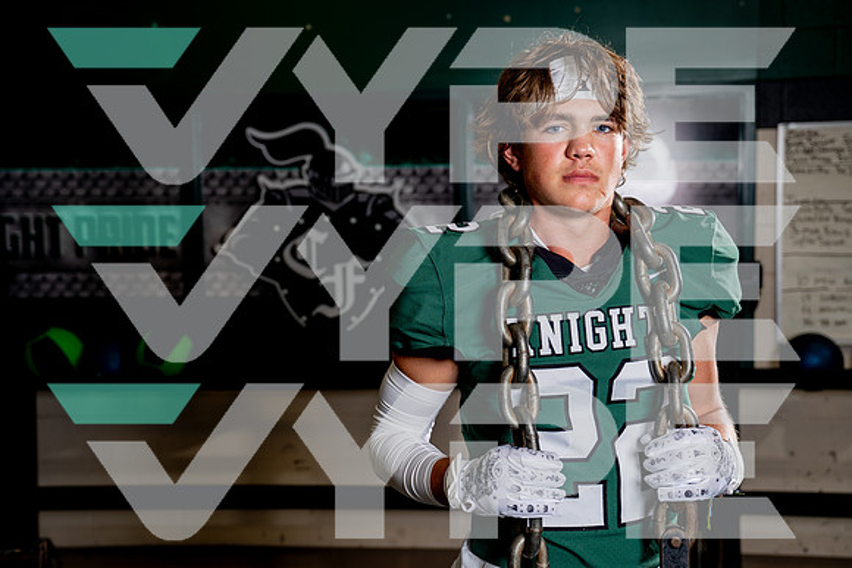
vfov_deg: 26.4
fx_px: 1212
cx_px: 426
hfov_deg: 38.7
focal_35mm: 51
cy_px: 284
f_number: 4
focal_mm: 50
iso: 100
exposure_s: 1/250
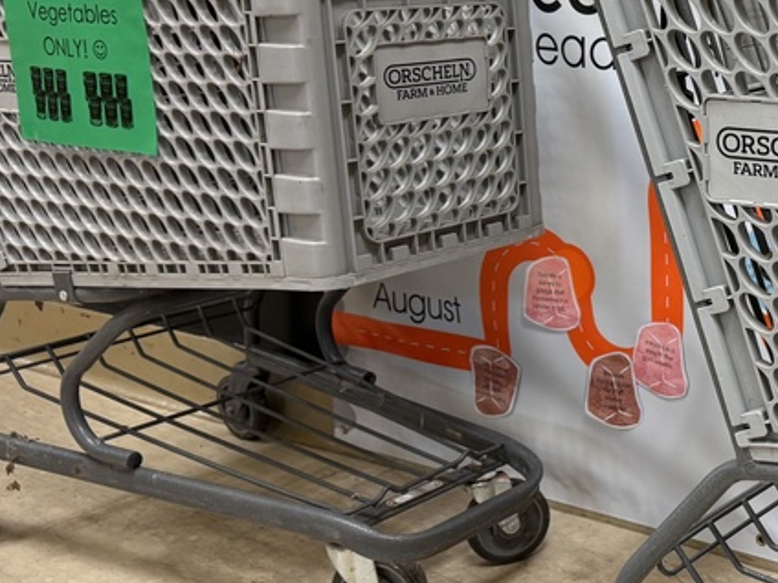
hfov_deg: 30.9
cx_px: 776
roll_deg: +0.1
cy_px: 235
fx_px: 1304
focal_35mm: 58
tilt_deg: -14.0
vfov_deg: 25.2
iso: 160
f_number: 1.78
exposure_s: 1/60
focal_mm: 6.76
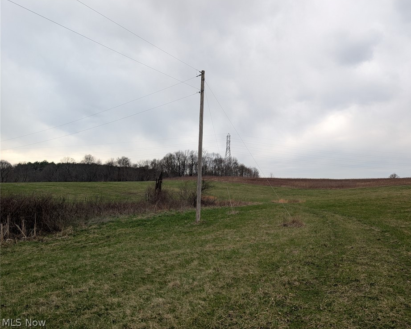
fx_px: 316
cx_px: 227
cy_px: 158
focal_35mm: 26
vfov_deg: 54.9
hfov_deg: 65.8
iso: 27
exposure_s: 1/143
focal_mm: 6.9
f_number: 1.68
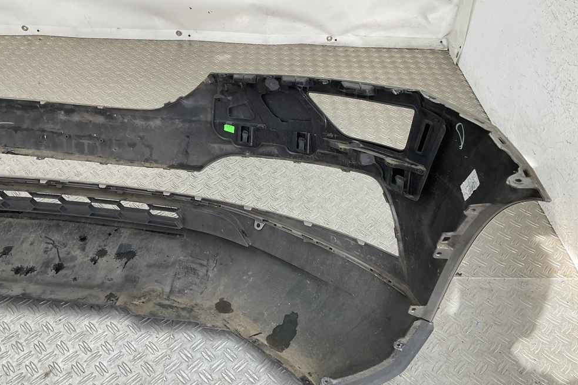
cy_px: 185
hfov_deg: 60.3
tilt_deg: -41.3
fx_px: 498
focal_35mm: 31
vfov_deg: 42.3
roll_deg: -0.7
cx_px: 282
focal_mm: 3
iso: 25
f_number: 1.8
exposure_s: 1/120
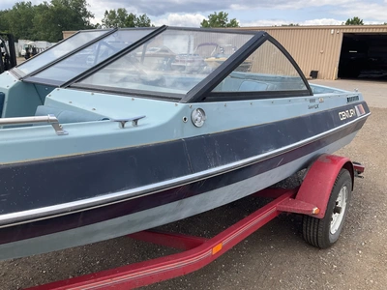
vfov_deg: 48.2
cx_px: 194
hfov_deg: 61.7
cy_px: 145
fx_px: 324
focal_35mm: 29
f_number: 1.8
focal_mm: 3
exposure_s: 1/842
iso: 25
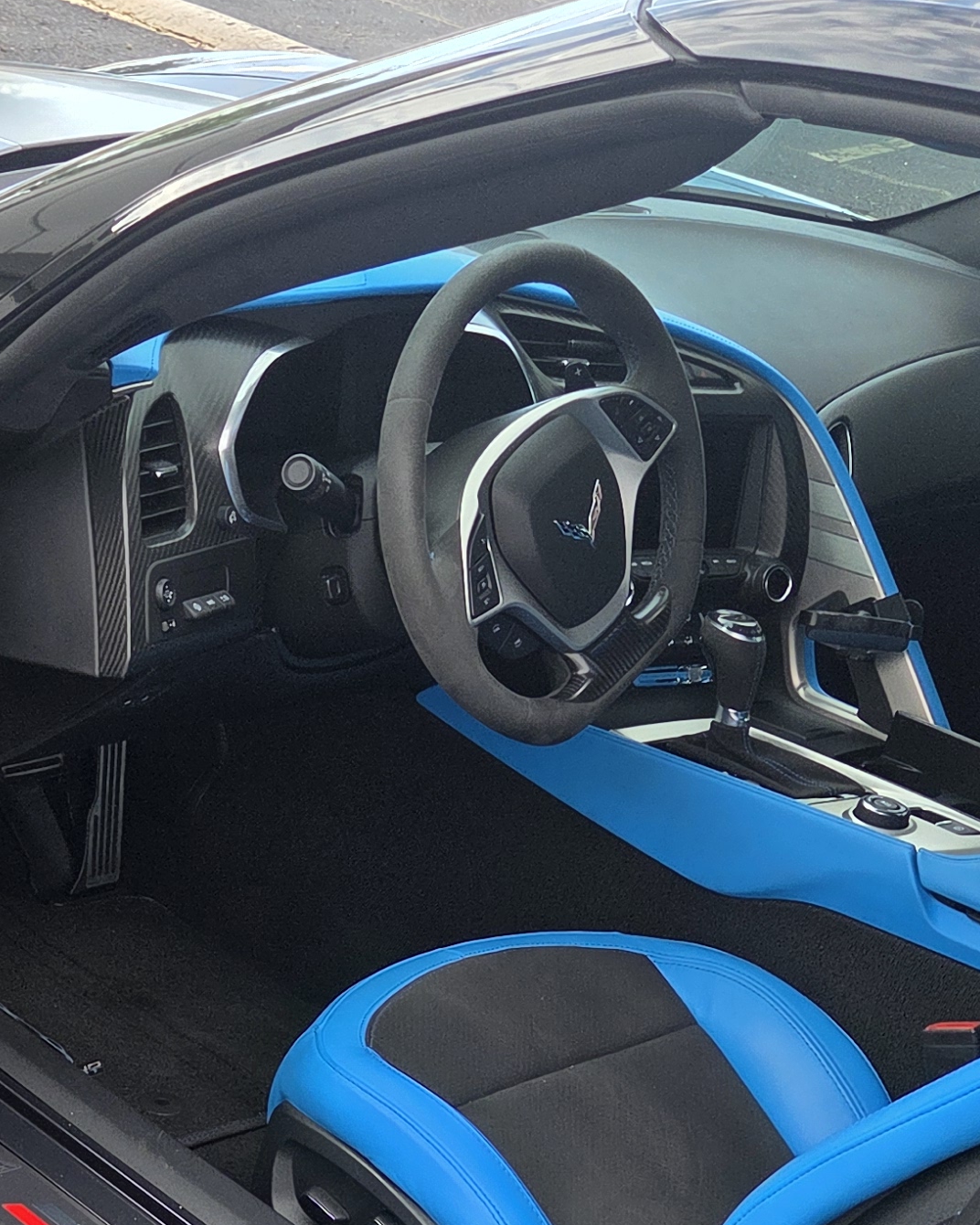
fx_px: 2429
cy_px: 1175
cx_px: 117
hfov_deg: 22.3
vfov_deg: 27.0
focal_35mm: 67
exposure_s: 1/180
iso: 50
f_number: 1.8
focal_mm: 5.4
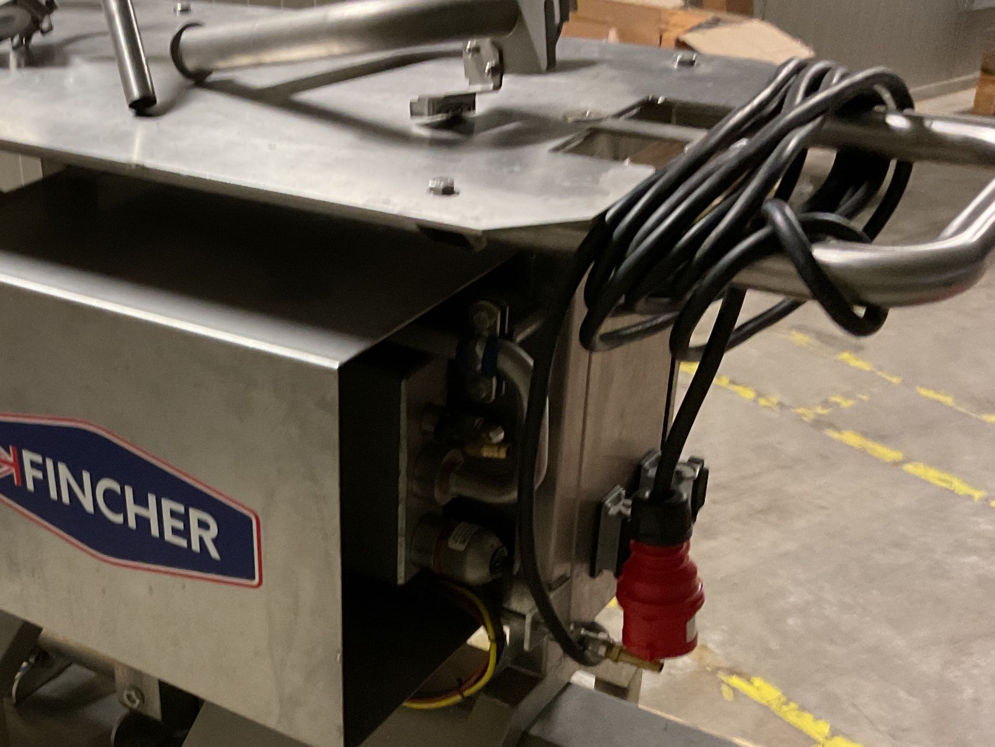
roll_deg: +2.4
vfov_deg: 28.8
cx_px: 240
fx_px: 1438
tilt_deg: -30.2
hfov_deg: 37.2
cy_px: 521
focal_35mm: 50
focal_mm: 3
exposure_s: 1/33
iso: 320
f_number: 1.8
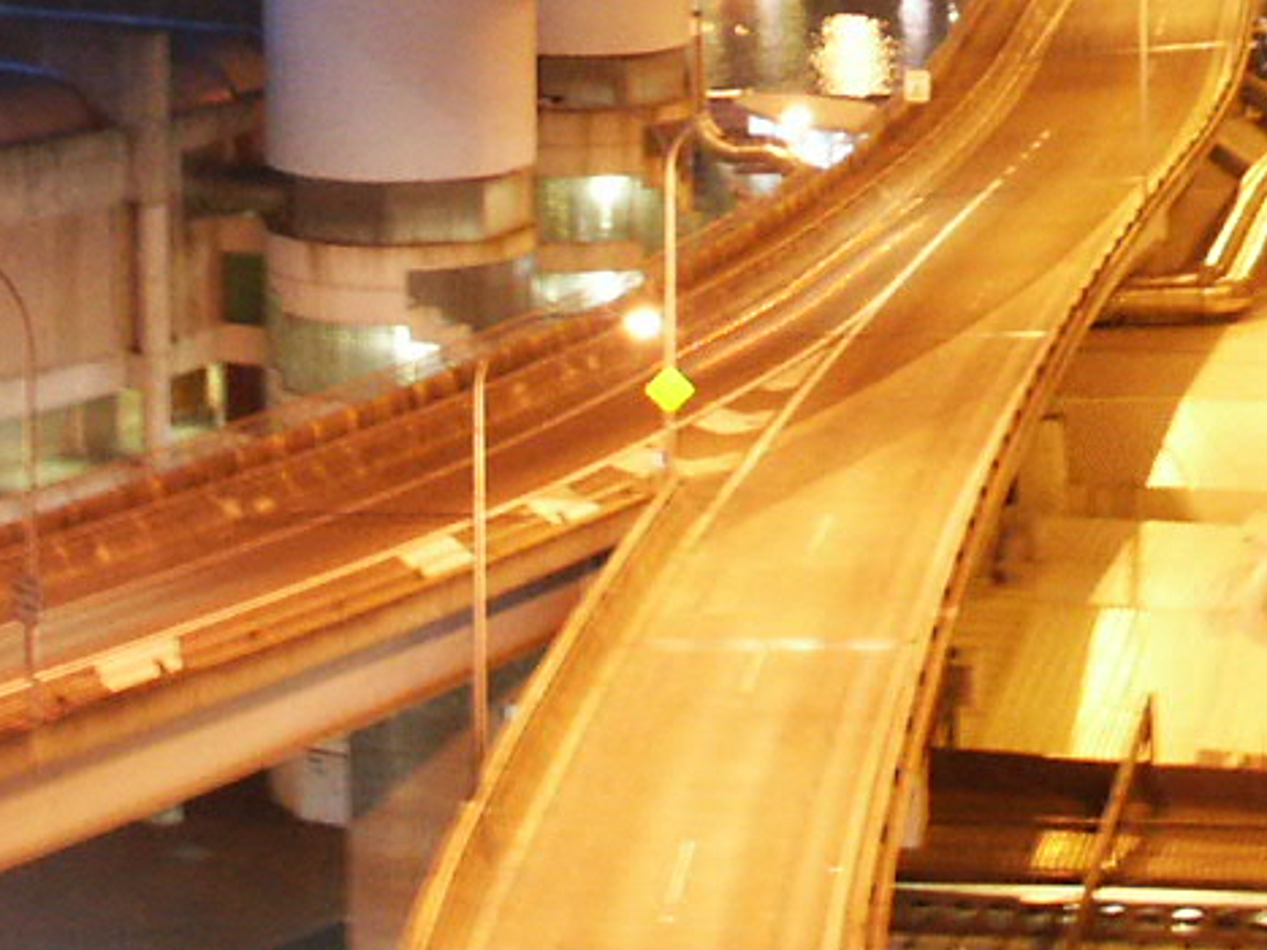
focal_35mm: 120
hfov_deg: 16.4
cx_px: 499
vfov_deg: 11.6
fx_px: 4391
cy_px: -616
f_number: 3
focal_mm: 7.18
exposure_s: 1.5
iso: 200
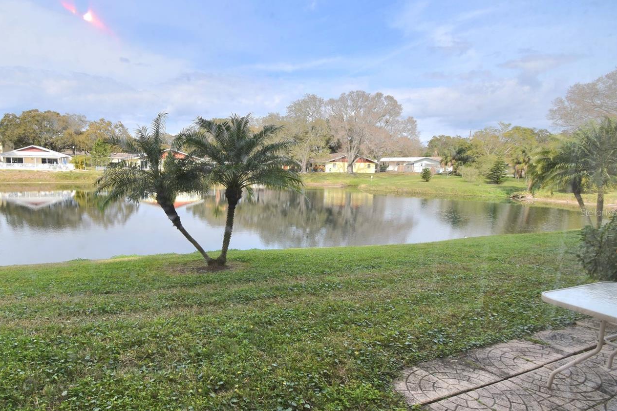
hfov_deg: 85.3
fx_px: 326
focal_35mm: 19
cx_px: 233
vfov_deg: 64.5
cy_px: 212
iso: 100
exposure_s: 1/200
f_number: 9
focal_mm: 10
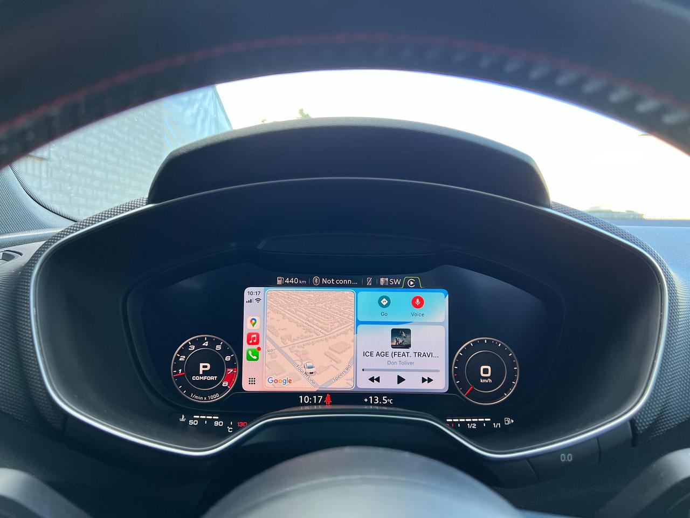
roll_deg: +1.1
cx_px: 345
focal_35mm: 26
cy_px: 259
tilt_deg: -1.5
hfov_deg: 67.3
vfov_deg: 53.1
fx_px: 518
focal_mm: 5.7
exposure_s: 1/114
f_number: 1.5
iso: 100
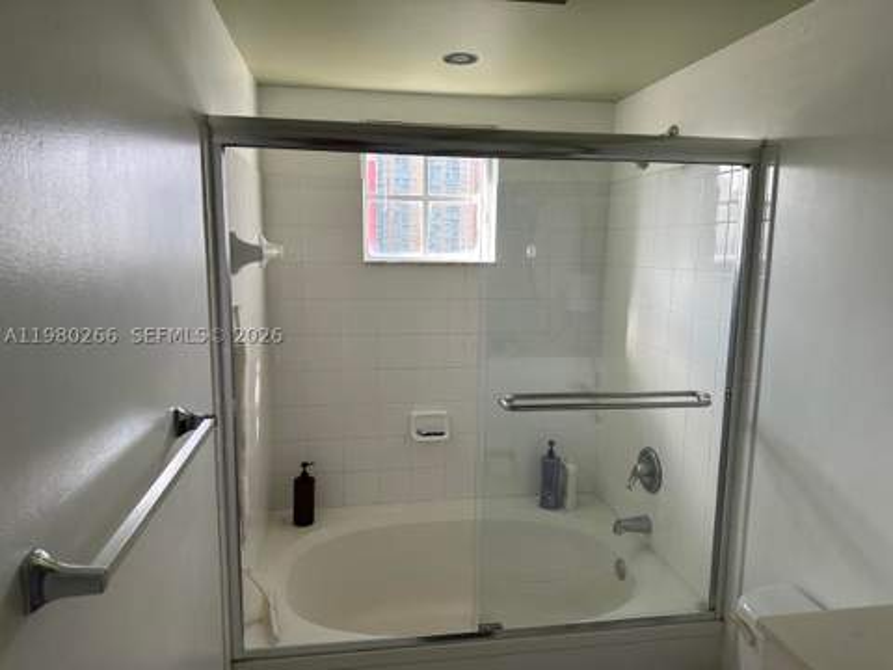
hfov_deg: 71.6
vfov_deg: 56.8
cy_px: 335
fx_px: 619
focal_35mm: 24
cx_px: 446
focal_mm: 6.86
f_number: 1.78
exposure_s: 1/242
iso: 80
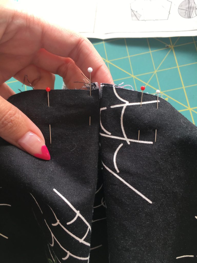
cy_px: 132
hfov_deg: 48.2
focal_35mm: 29
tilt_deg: -76.0
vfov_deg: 61.7
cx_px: 98
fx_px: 220
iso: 32
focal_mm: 4.15
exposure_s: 1/40
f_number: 2.2
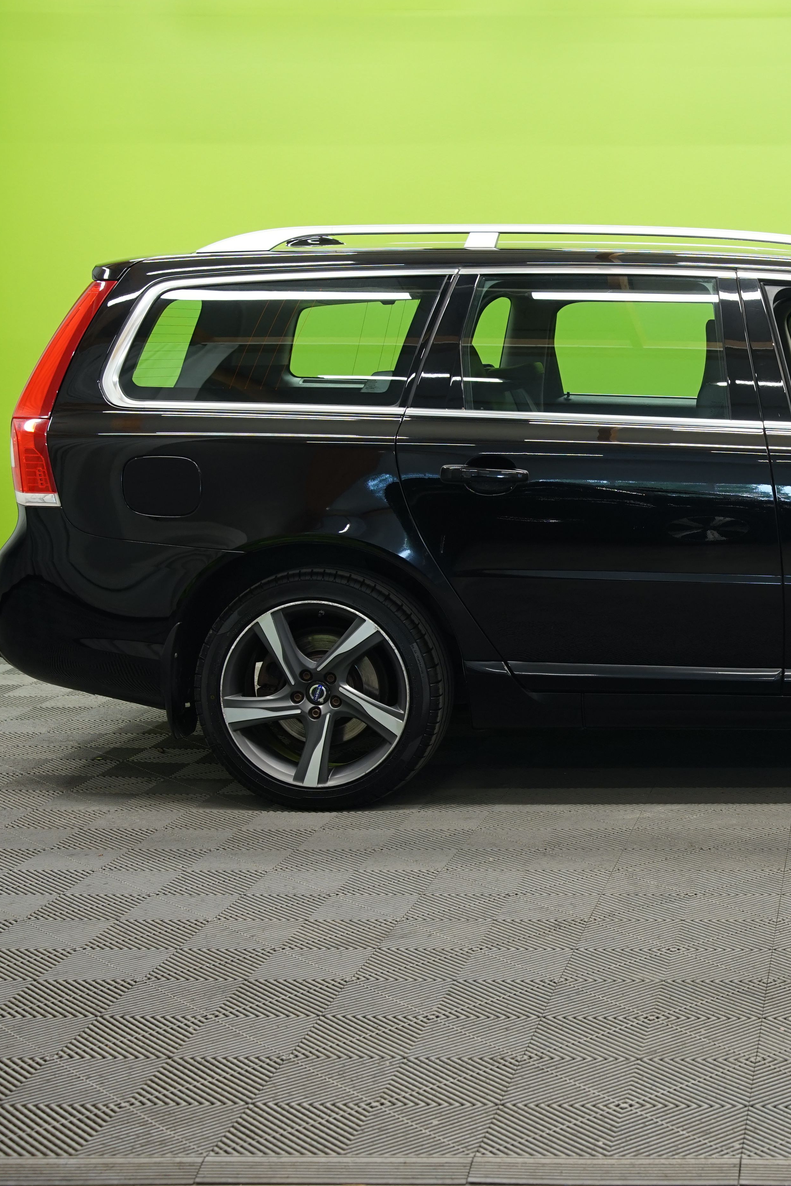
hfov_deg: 22.3
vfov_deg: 34.5
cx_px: 836
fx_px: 1911
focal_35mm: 58
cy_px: 603
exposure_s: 1/15
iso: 500
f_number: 5
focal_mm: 36
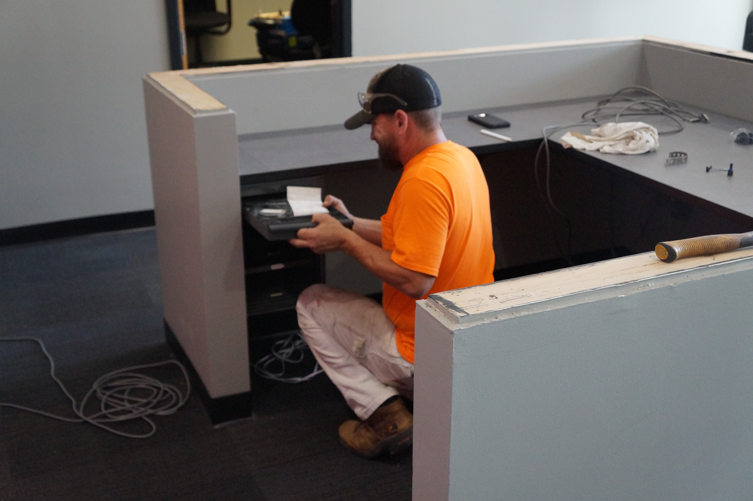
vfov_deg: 33.0
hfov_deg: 47.9
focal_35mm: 40
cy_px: 250
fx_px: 847
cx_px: 376
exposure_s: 1/160
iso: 2500
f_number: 4
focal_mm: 27
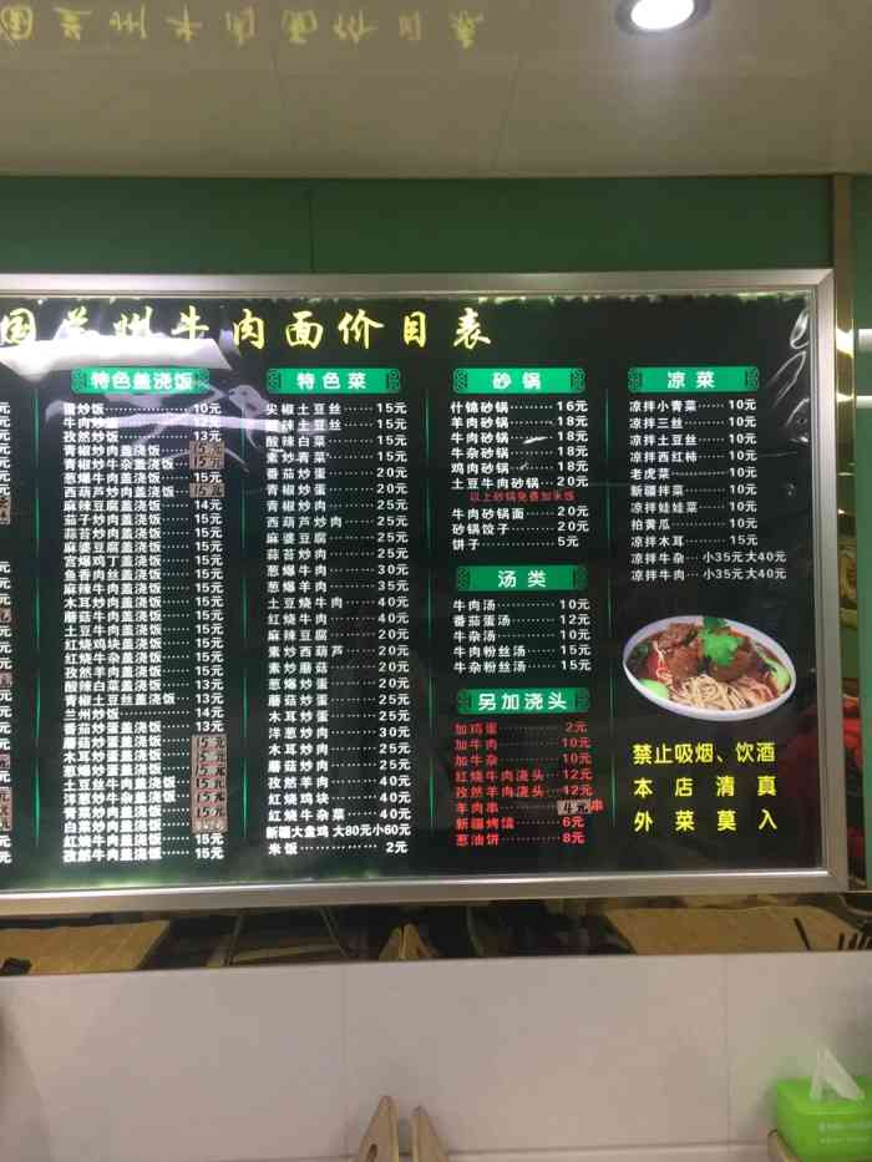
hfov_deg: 48.2
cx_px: 436
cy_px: 581
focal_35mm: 29
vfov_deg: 61.7
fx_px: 974
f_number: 2.2
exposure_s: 1/17
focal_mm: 4.15
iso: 80
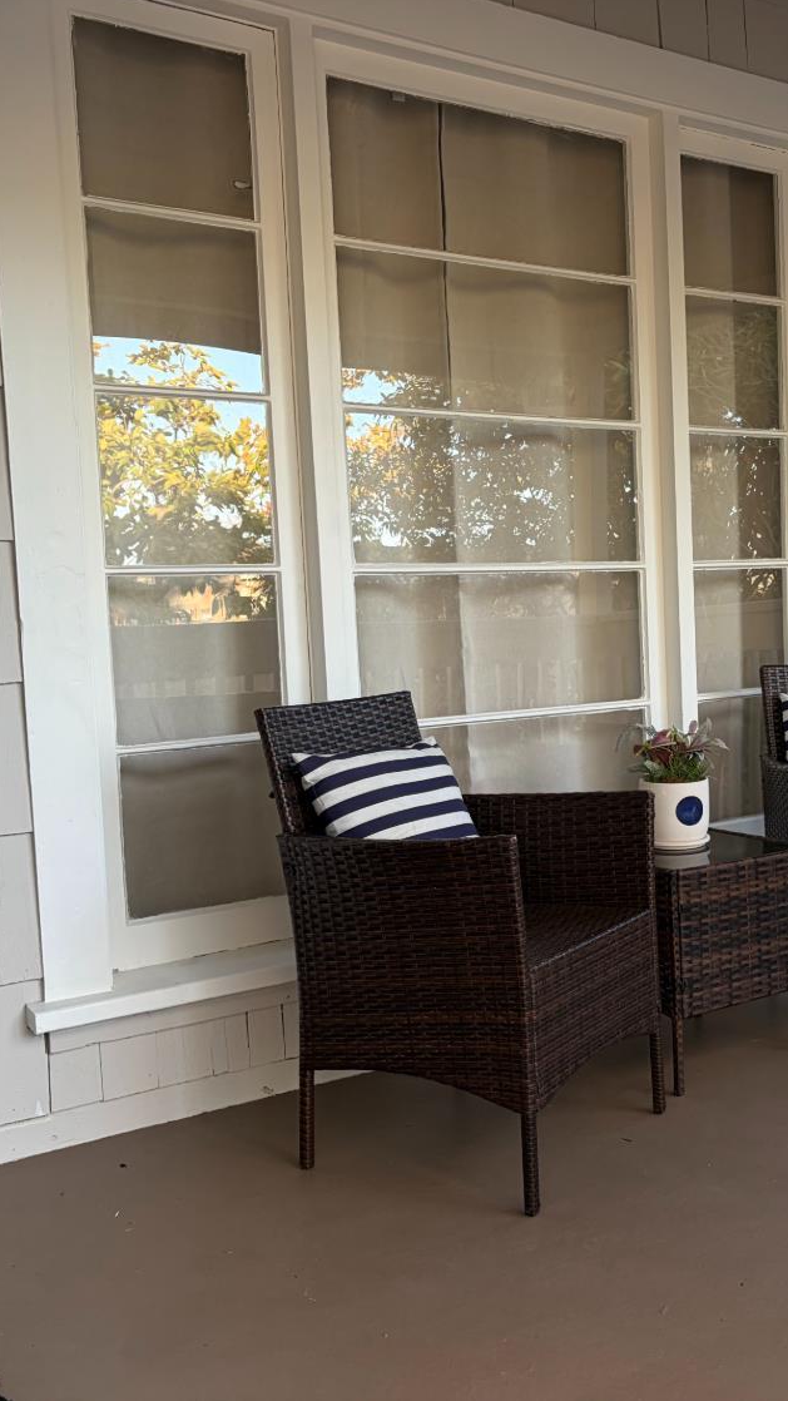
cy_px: 700
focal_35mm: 38
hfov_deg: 30.7
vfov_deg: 52.8
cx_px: 594
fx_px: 1411
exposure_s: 1/121
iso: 80
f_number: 1.6
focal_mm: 5.96
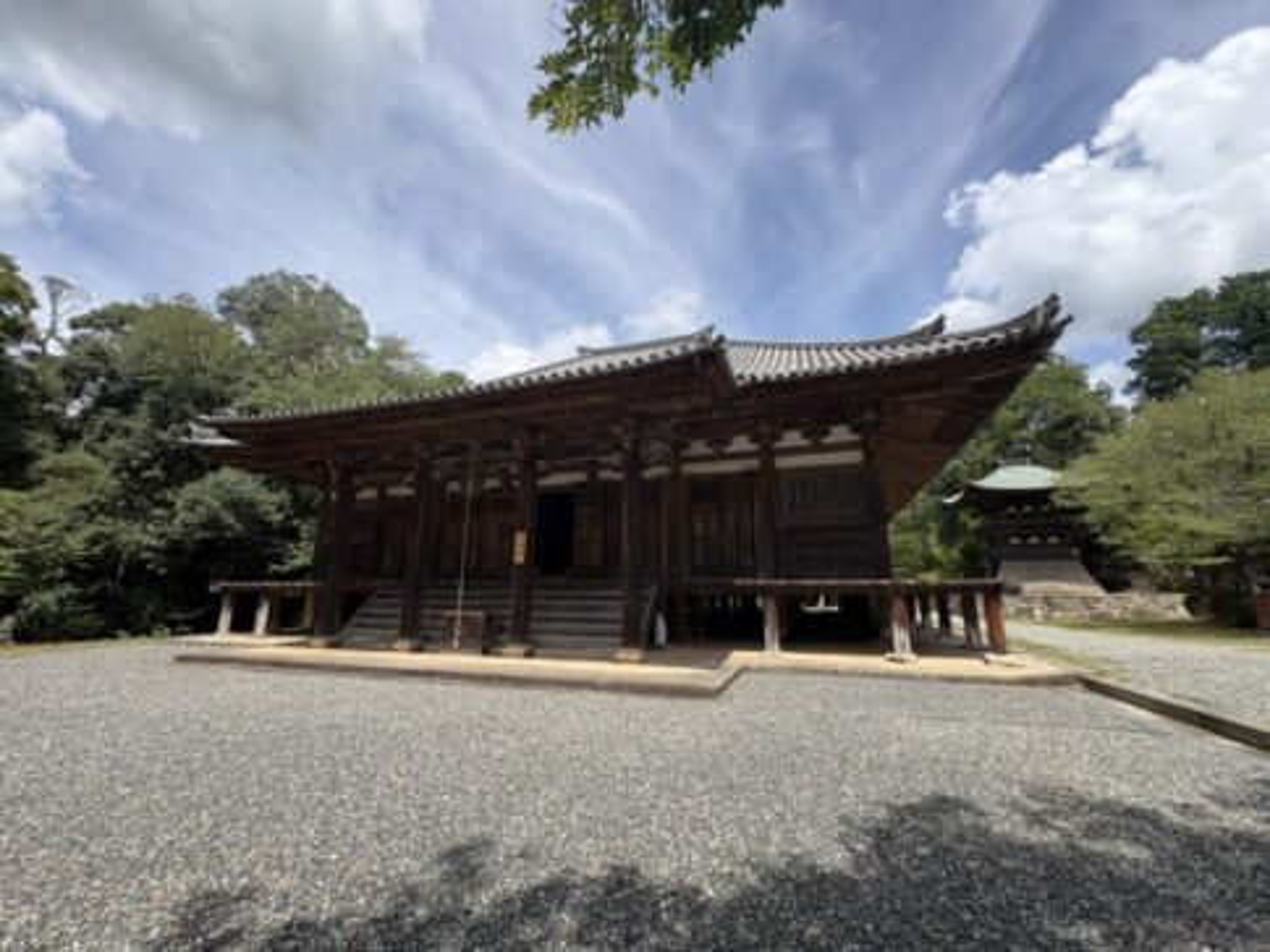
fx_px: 514
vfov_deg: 85.7
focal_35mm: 14
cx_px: 635
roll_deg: -0.3
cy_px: 476
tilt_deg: +15.6
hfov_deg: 102.0
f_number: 2.2
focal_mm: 2.22
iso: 50
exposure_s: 1/1006
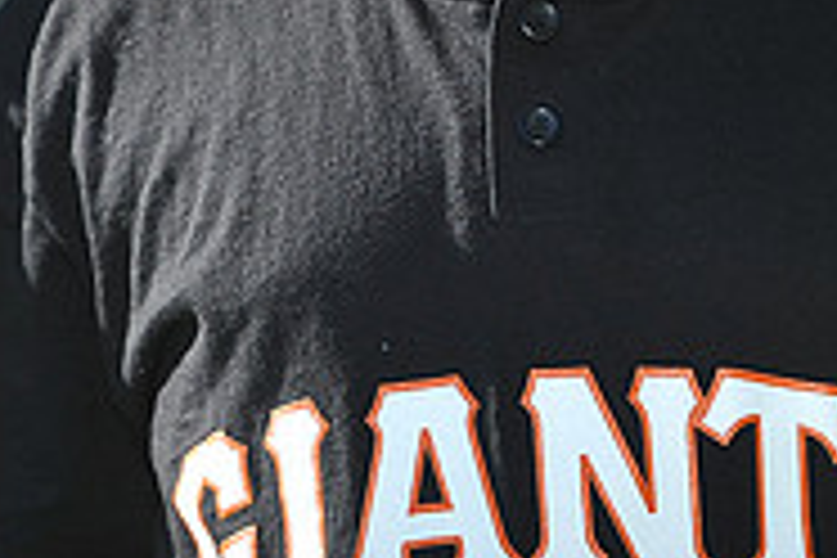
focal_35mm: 576
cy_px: -306
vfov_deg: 2.4
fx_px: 13391
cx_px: 680
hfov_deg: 3.6
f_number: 4
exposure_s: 1/1000
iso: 200
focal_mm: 185
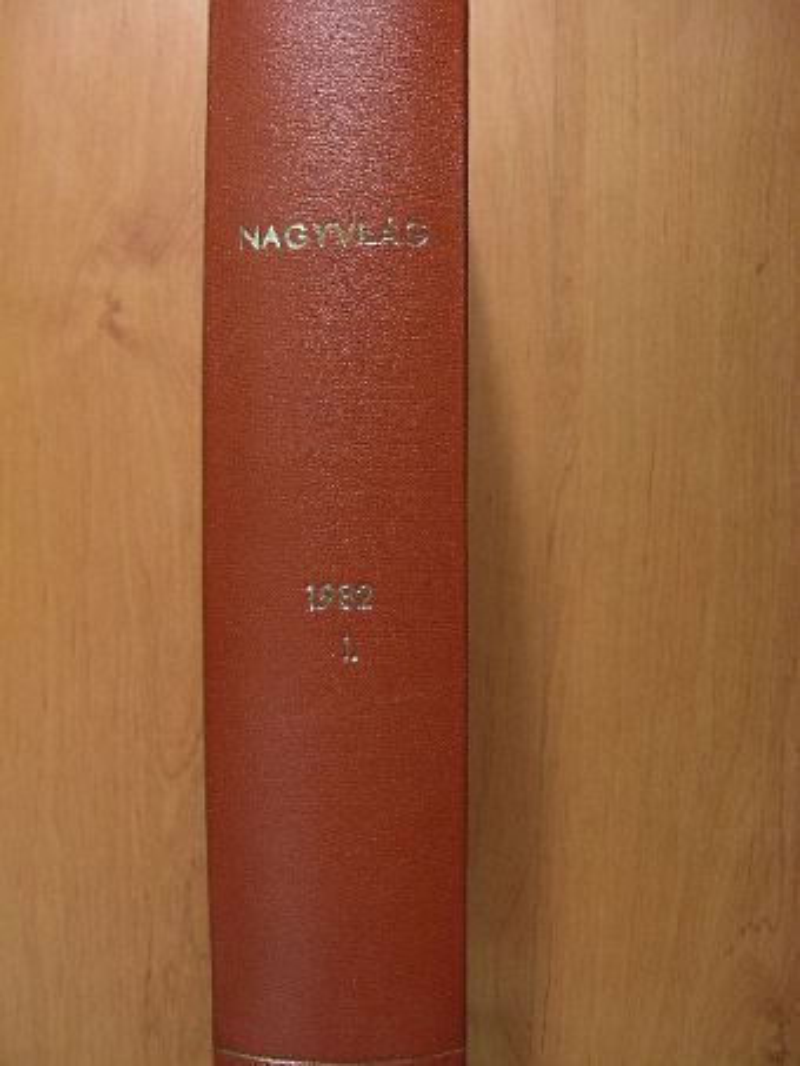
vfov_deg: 45.8
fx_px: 1263
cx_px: 400
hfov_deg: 35.2
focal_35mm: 41
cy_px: 533
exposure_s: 1/22.1
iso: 100
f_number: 3.5
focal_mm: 6.8
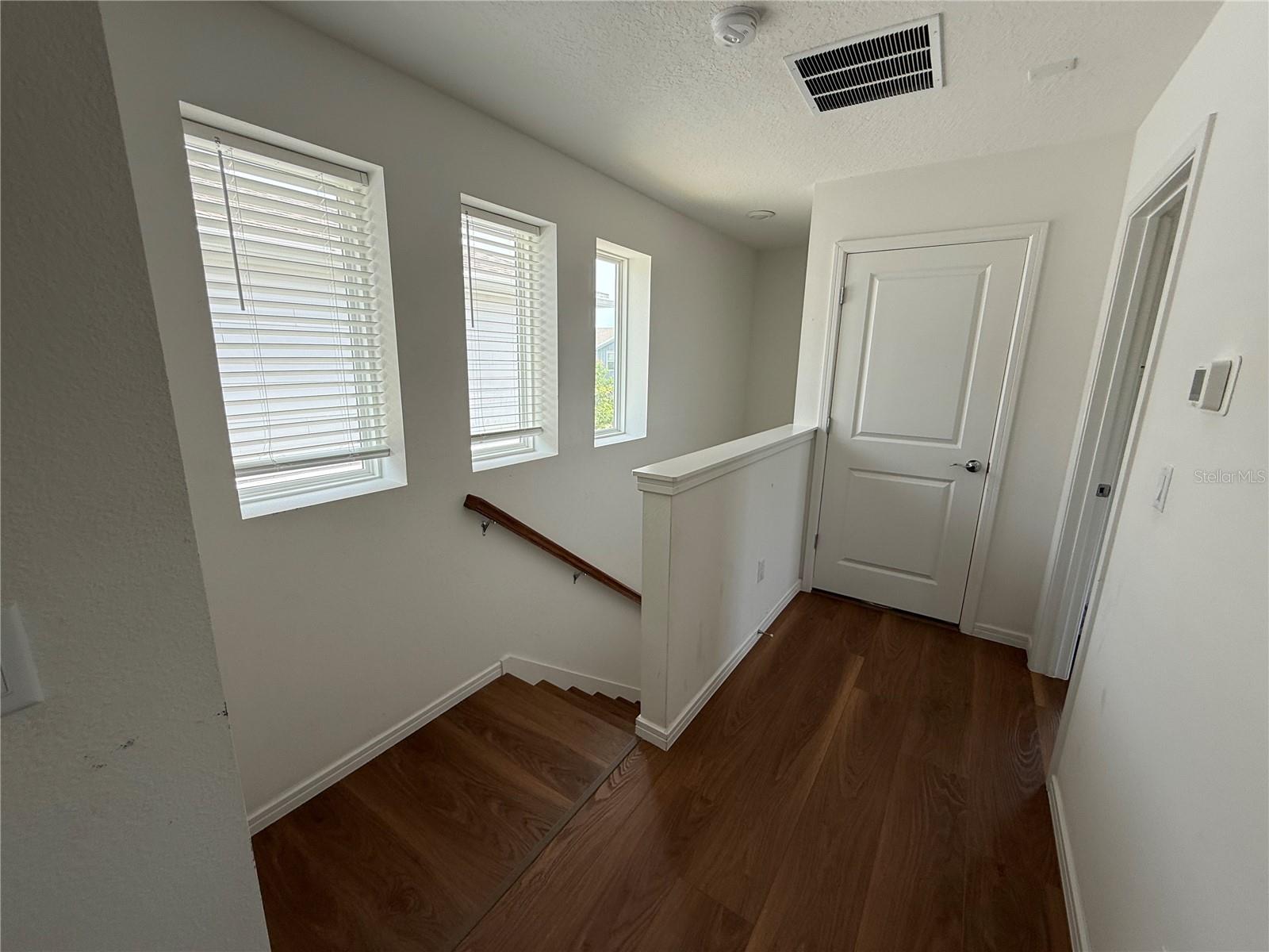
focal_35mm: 14
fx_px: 513
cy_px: 476
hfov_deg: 102.1
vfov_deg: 85.7
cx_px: 634
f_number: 2.2
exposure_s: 1/159
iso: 50
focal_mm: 2.22
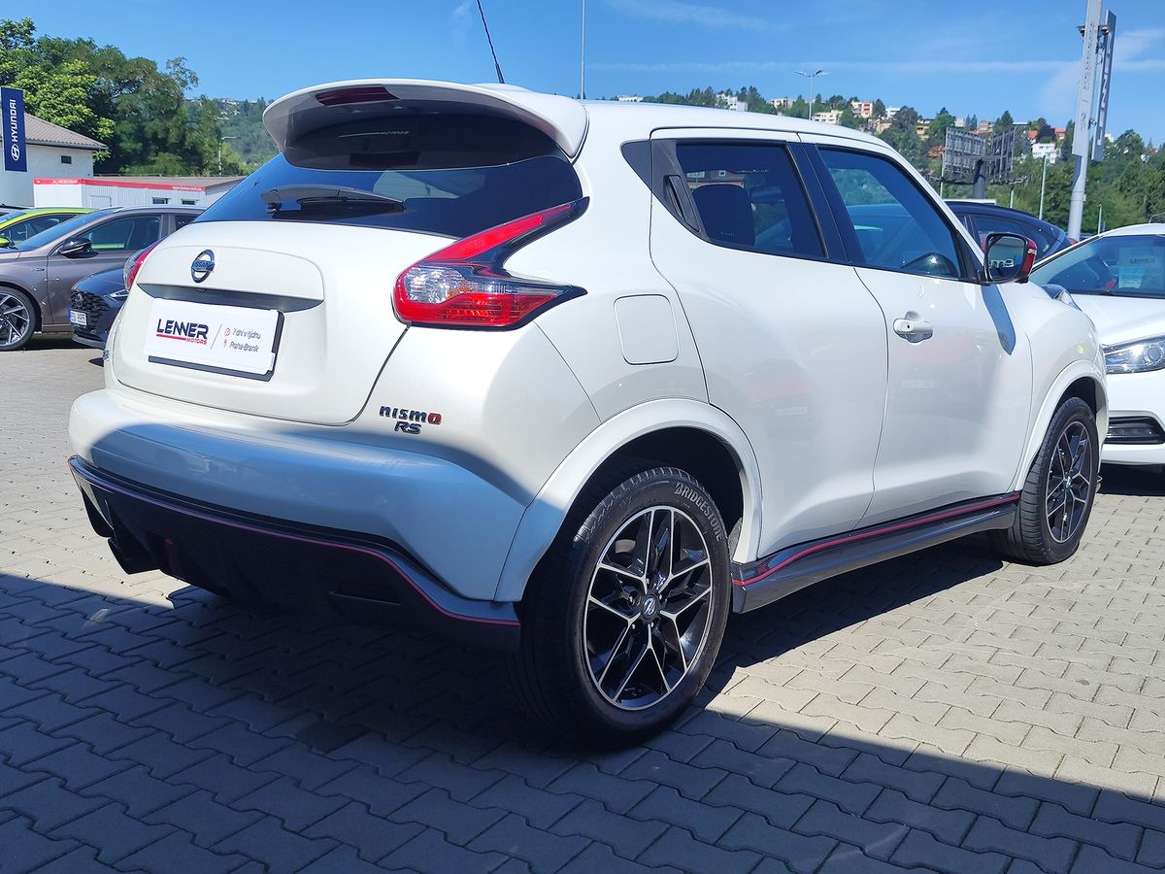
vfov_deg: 58.9
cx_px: 582
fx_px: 774
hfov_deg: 73.9
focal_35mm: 23
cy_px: 437
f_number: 1.69
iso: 50
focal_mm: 7.01
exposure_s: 1/1263
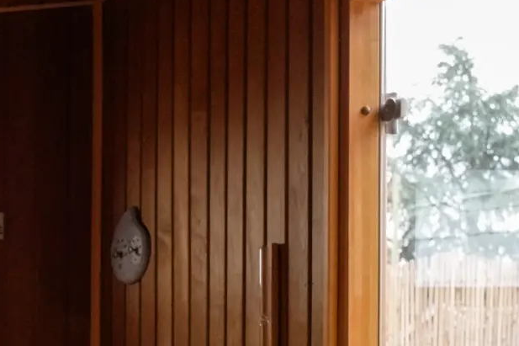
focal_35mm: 112
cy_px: 467
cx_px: -193
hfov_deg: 17.0
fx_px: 1614
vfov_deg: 11.8
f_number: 5.6
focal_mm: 24
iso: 1600
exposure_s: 1/100
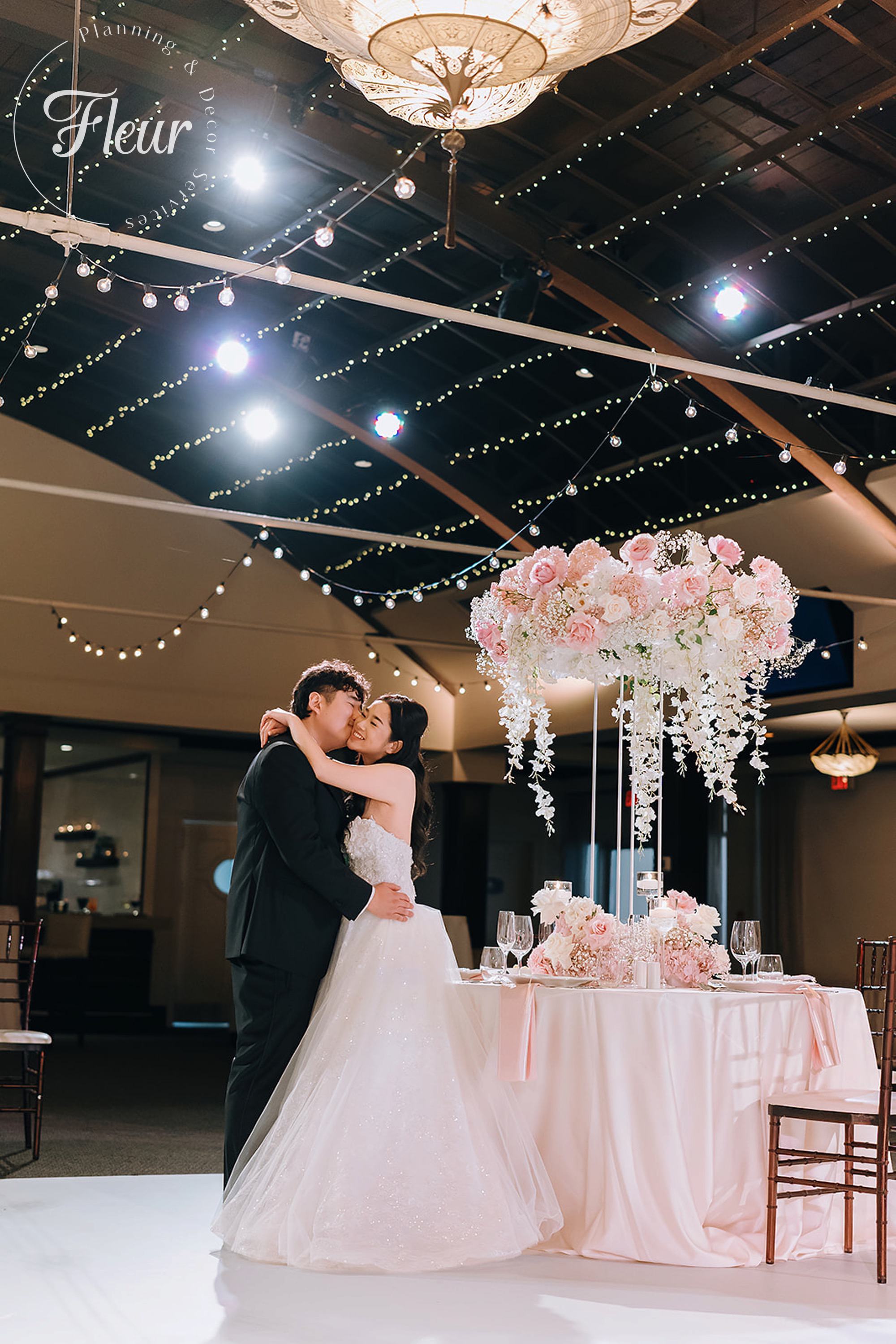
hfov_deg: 27.0
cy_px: 672
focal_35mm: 50
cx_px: 448
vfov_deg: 39.6
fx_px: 1866
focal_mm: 50
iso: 1600
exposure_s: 1/125
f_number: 2
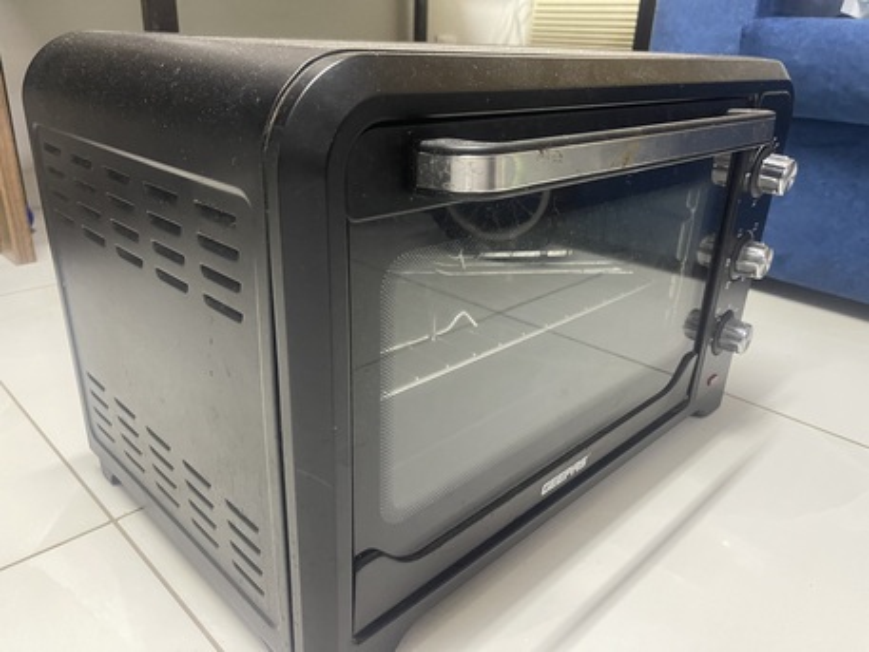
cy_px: 326
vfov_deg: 54.9
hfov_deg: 69.4
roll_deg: -2.3
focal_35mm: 25
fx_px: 628
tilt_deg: -24.6
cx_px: 434
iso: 500
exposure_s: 1/40
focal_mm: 5.1
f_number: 1.6
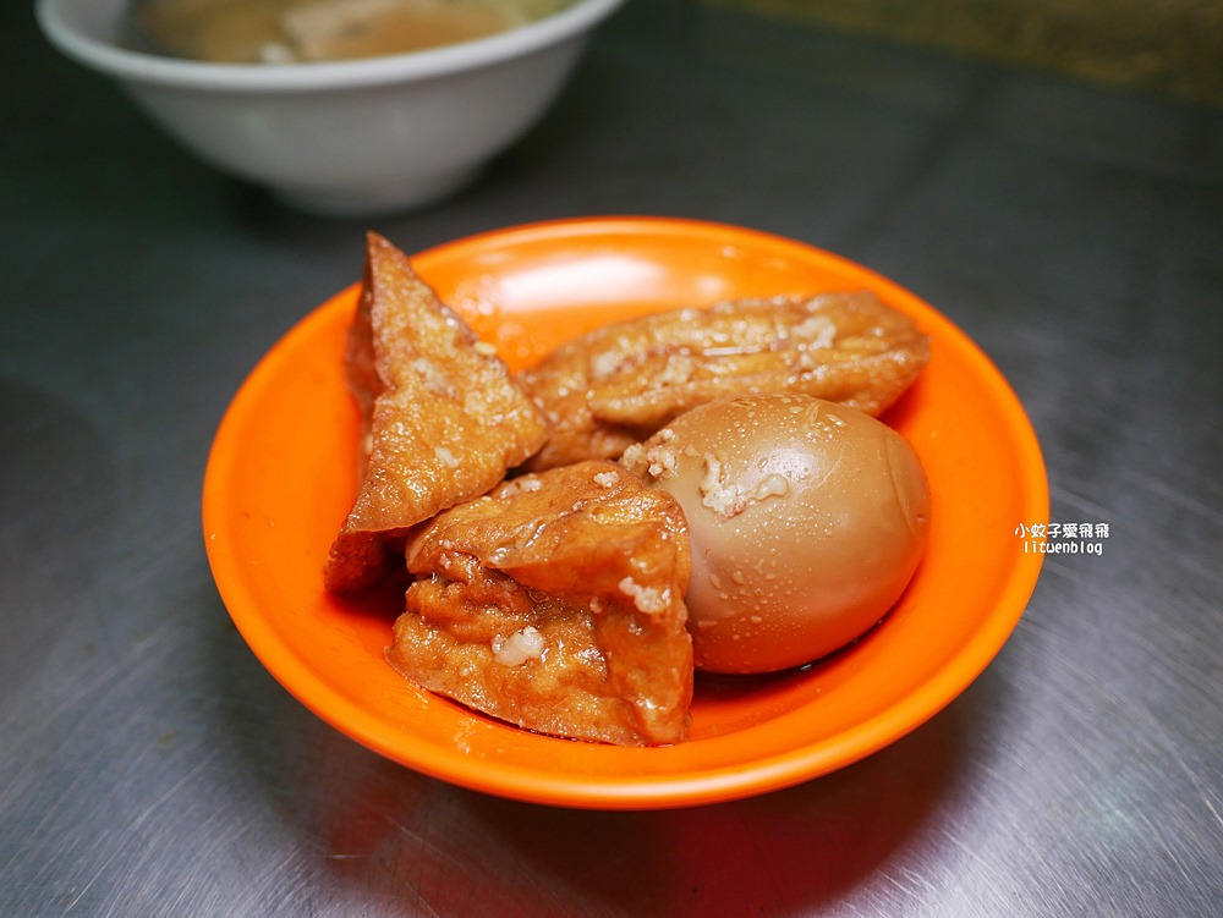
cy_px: 459
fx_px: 990
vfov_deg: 49.8
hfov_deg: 63.4
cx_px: 612
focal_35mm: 28
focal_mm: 14
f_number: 2.5
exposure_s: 1/80
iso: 200
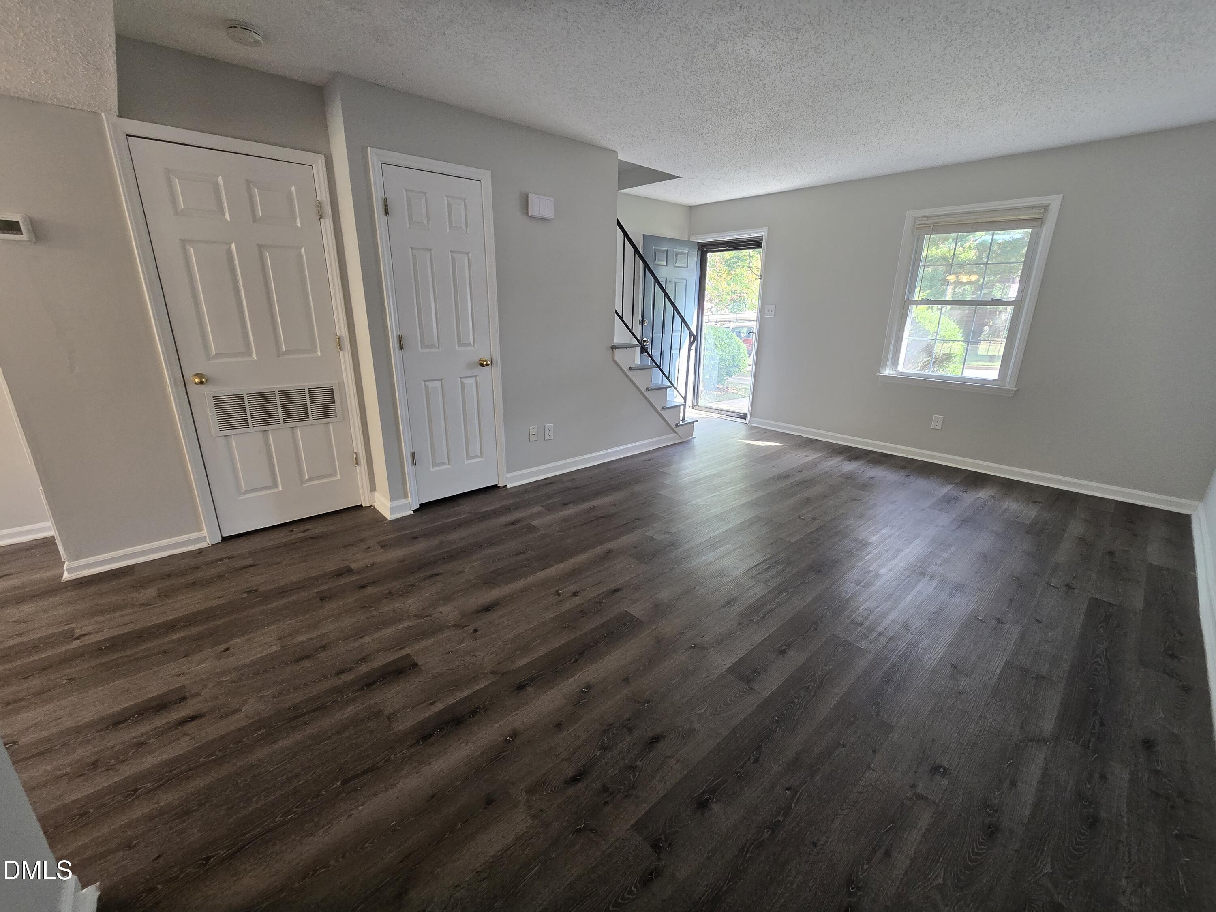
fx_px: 457
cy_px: 456
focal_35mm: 13
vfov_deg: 89.9
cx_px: 608
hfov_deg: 106.2
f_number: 2.2
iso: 200
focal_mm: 2.2
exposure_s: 1/60
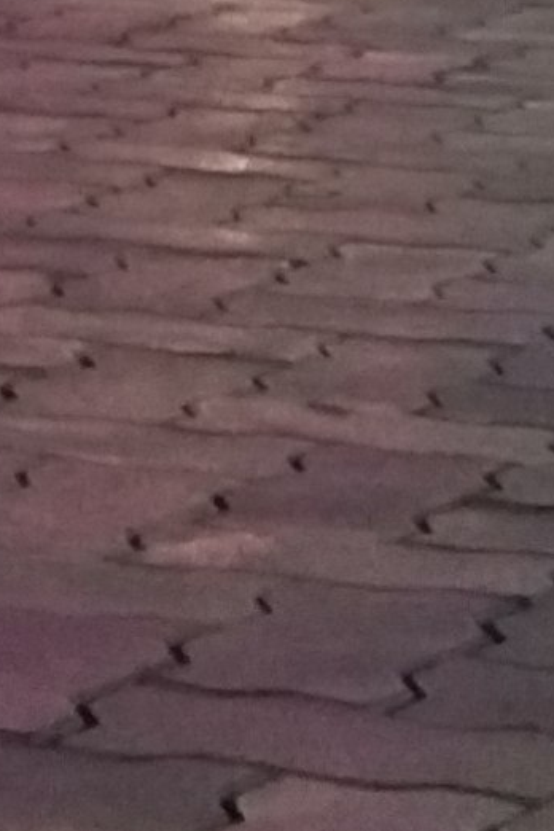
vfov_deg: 10.4
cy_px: -1094
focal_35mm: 174
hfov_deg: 7.9
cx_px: 513
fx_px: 4016
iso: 800
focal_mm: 3.57
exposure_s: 1/14
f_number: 2
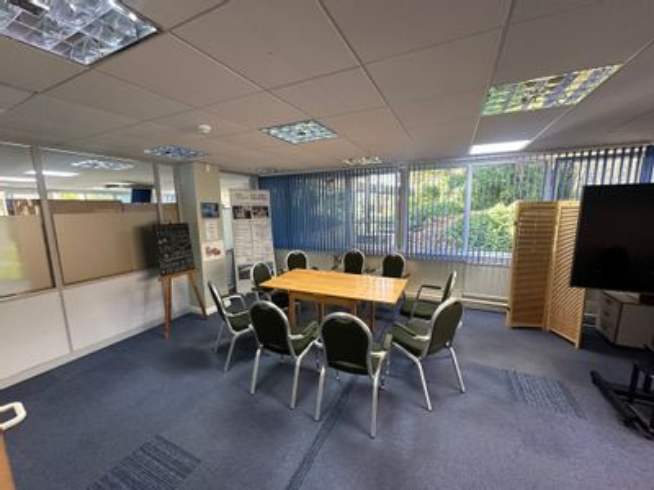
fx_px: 265
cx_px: 327
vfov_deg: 85.7
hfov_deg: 102.1
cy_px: 245
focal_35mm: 14
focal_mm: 2.22
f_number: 2.2
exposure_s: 1/100
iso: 320
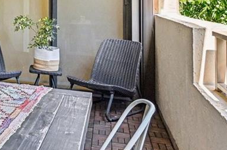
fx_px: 390
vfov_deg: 21.1
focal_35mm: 62
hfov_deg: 26.0
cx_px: -93
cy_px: 0
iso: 100
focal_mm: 15
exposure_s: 1/30
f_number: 7.1
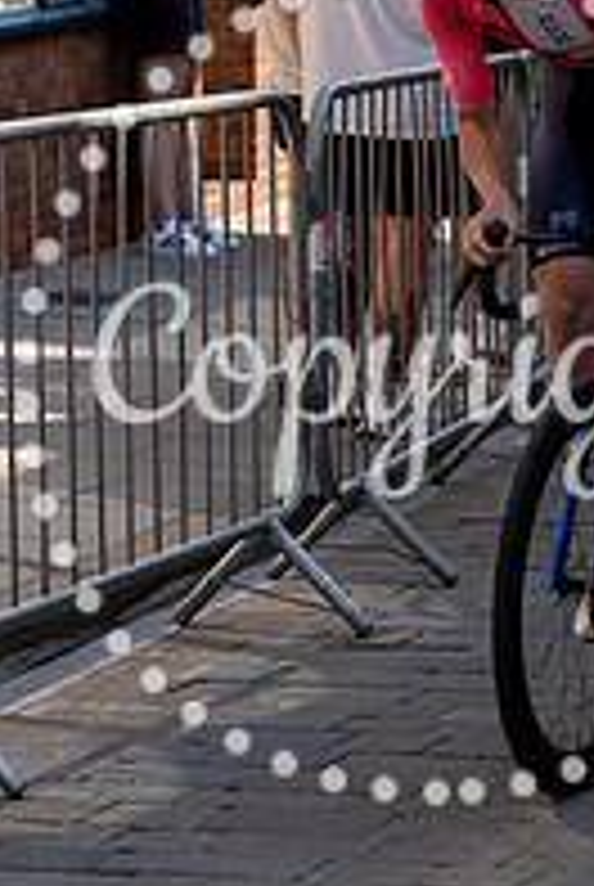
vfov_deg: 11.9
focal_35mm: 171
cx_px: 522
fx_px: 4217
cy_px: 0
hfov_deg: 8.0
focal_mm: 75
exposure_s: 1/400
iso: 100
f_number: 4
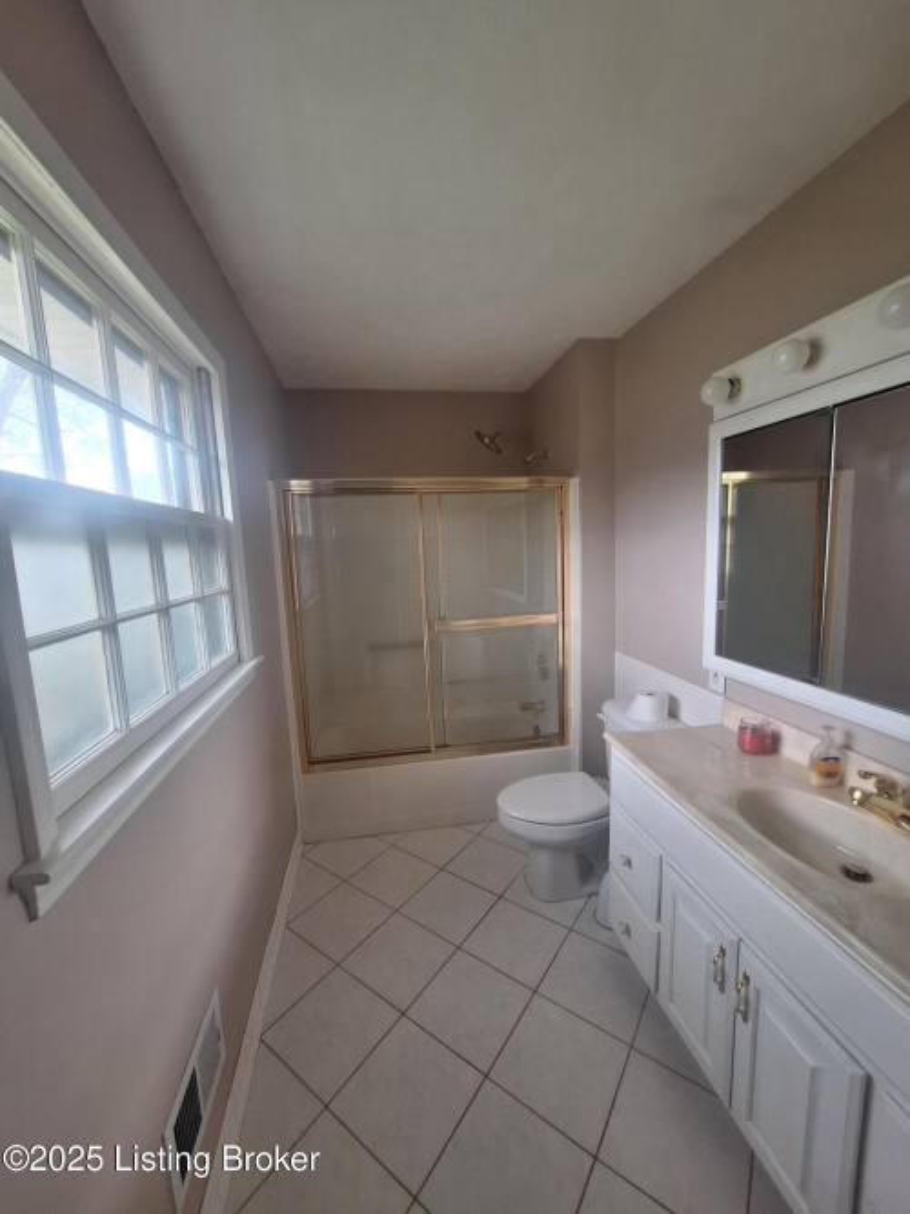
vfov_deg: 106.2
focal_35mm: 13
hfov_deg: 89.9
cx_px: 455
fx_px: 456
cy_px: 607
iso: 64
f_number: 2.2
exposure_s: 1/40
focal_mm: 1.74
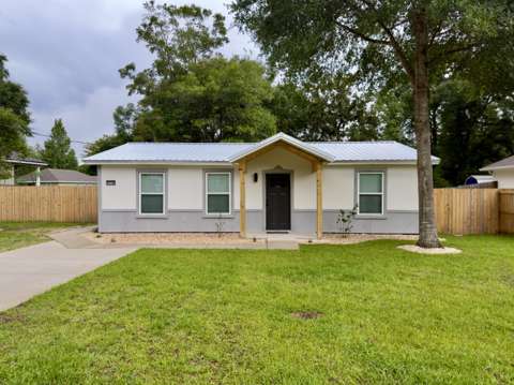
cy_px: 192
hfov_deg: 71.7
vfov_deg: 56.7
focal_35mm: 24
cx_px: 257
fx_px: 356
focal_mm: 6.76
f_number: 1.78
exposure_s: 1/646
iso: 64
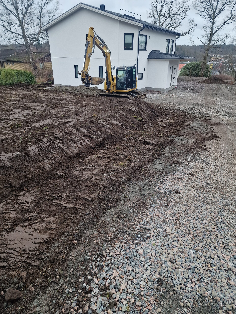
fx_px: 209
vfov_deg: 73.9
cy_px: 157
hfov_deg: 58.9
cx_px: 118
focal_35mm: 23
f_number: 1.8
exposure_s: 1/180
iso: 80
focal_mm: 6.4
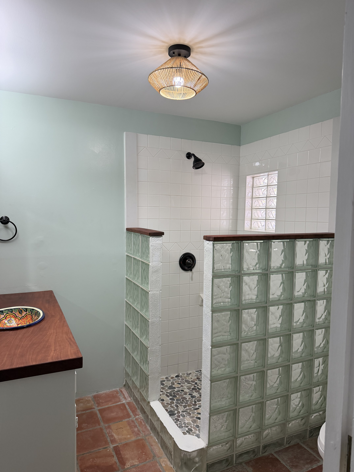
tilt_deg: -4.8
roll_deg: -1.4
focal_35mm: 24
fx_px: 327
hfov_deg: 56.8
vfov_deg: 71.6
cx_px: 177
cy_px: 236
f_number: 1.78
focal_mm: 6.76
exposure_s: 1/60
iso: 200
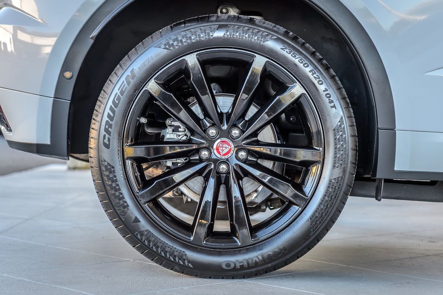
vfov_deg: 16.9
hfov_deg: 25.1
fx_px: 995
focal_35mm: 81
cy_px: 148
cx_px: 225
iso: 400
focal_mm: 70
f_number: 4
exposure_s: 1/250
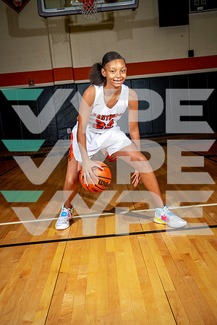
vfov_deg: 50.7
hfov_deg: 35.1
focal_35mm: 38
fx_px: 344
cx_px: 108
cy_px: 162
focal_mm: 38
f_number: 8
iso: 100
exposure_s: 1/125
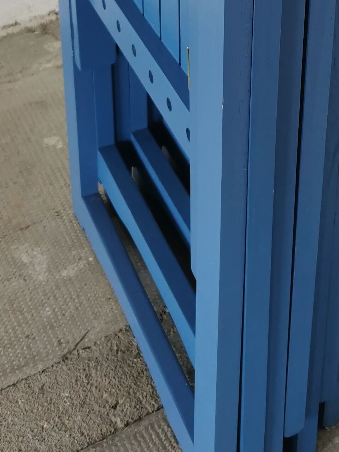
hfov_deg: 18.5
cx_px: 362
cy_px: -53
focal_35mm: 77
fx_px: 1006
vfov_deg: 23.6
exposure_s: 1/100
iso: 64
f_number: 1.6
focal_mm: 5.56
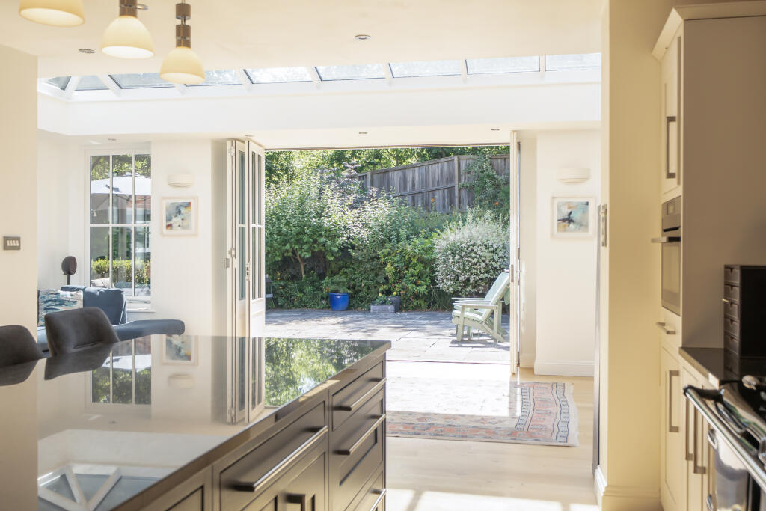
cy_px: 256
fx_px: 766
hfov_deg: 53.1
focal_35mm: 36
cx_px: 383
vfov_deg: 36.9
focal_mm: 24
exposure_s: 1/400
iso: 200
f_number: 4
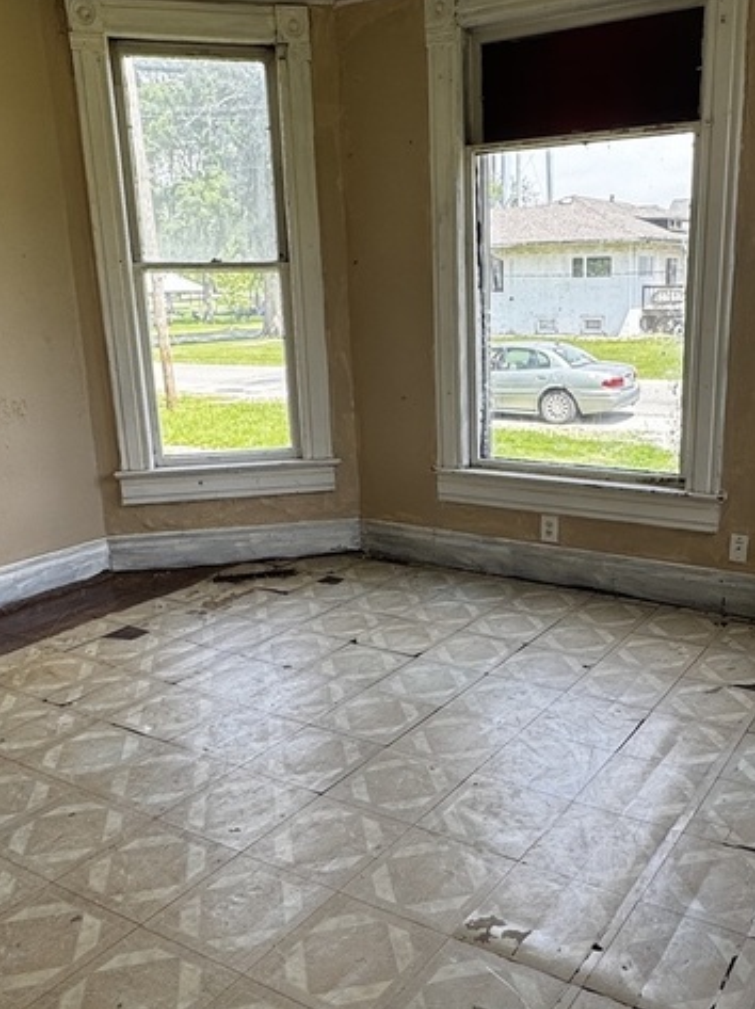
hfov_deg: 43.7
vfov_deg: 56.7
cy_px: 557
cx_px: 480
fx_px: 932
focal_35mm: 32
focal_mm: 2.22
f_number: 2.2
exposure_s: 1/243
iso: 40
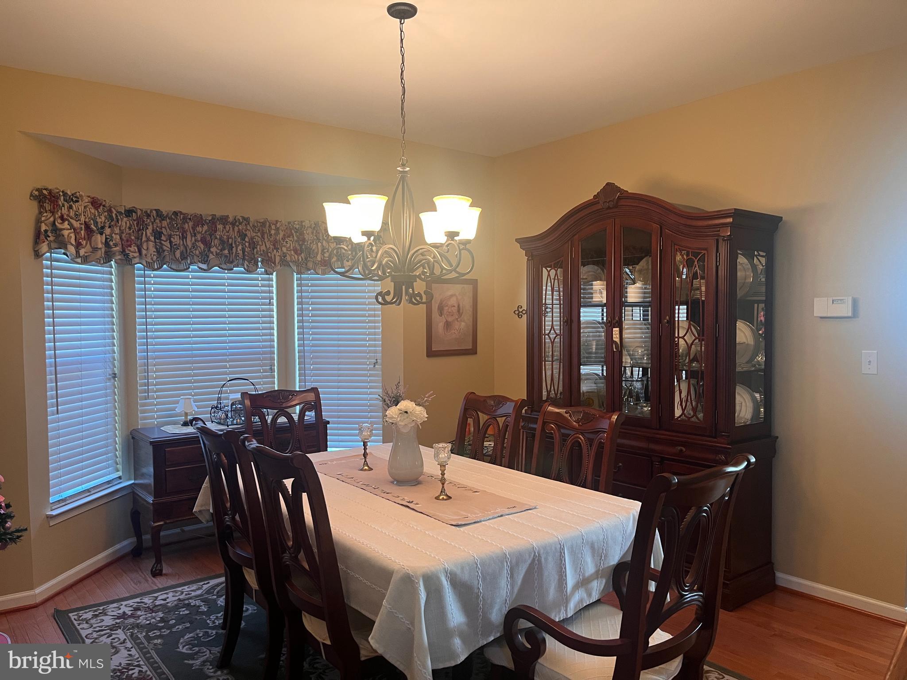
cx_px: 454
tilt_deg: -2.1
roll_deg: +1.3
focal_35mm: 26
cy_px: 340
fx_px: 681
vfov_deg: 53.1
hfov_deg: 67.3
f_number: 1.6
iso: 160
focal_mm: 5.1
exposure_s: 1/60
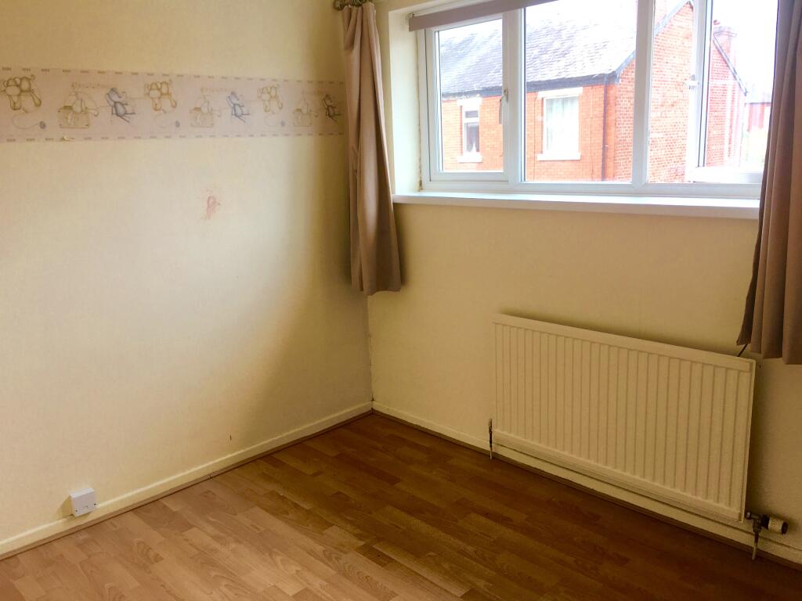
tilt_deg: -13.7
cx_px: 401
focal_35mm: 29
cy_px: 300
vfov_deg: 48.2
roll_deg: +1.6
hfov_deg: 61.7
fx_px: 672
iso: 25
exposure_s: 1/50
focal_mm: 4.15
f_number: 2.2
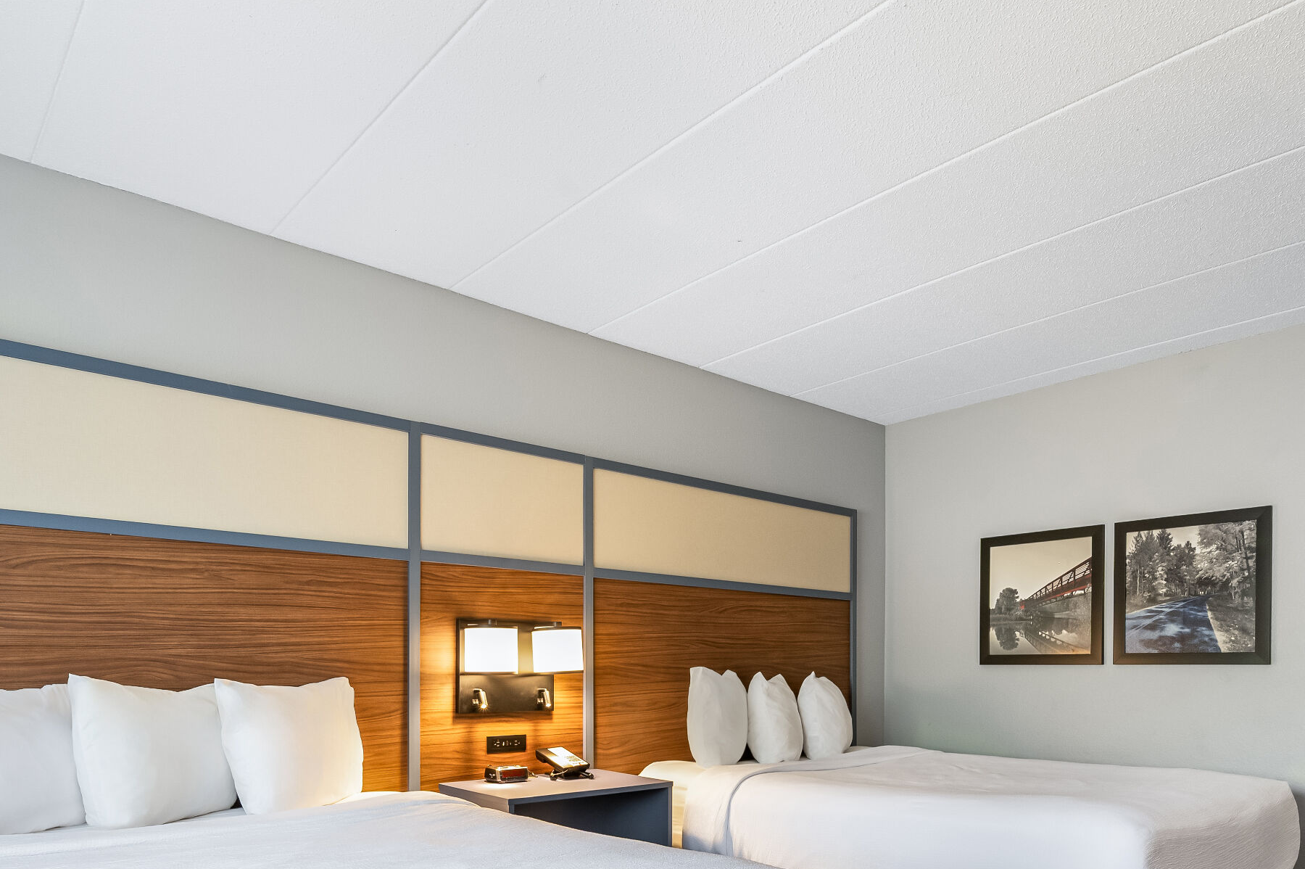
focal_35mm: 25
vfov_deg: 48.9
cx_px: 682
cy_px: 669
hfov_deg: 71.5
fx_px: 906
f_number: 8
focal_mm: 15
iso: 400
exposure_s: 1/2.5
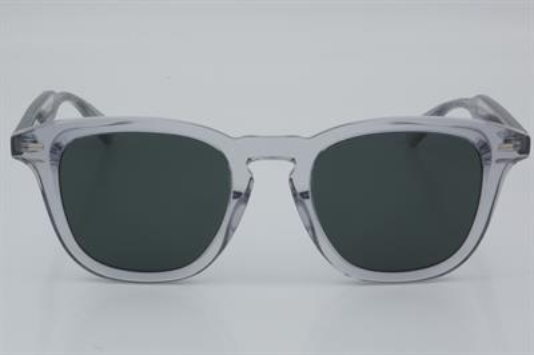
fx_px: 1223
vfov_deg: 16.5
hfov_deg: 24.6
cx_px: 267
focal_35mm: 82
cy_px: 178
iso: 100
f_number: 32
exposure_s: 1/4
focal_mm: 55
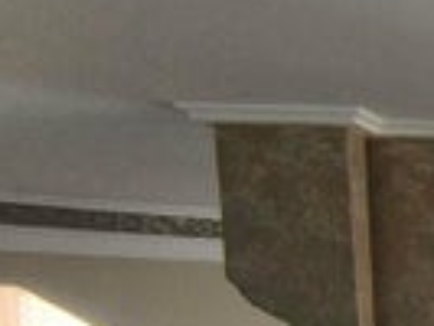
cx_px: 982
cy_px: 453
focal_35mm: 77
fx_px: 966
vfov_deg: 17.6
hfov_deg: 15.9
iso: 50
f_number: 2.2
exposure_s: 1/106
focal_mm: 1.65
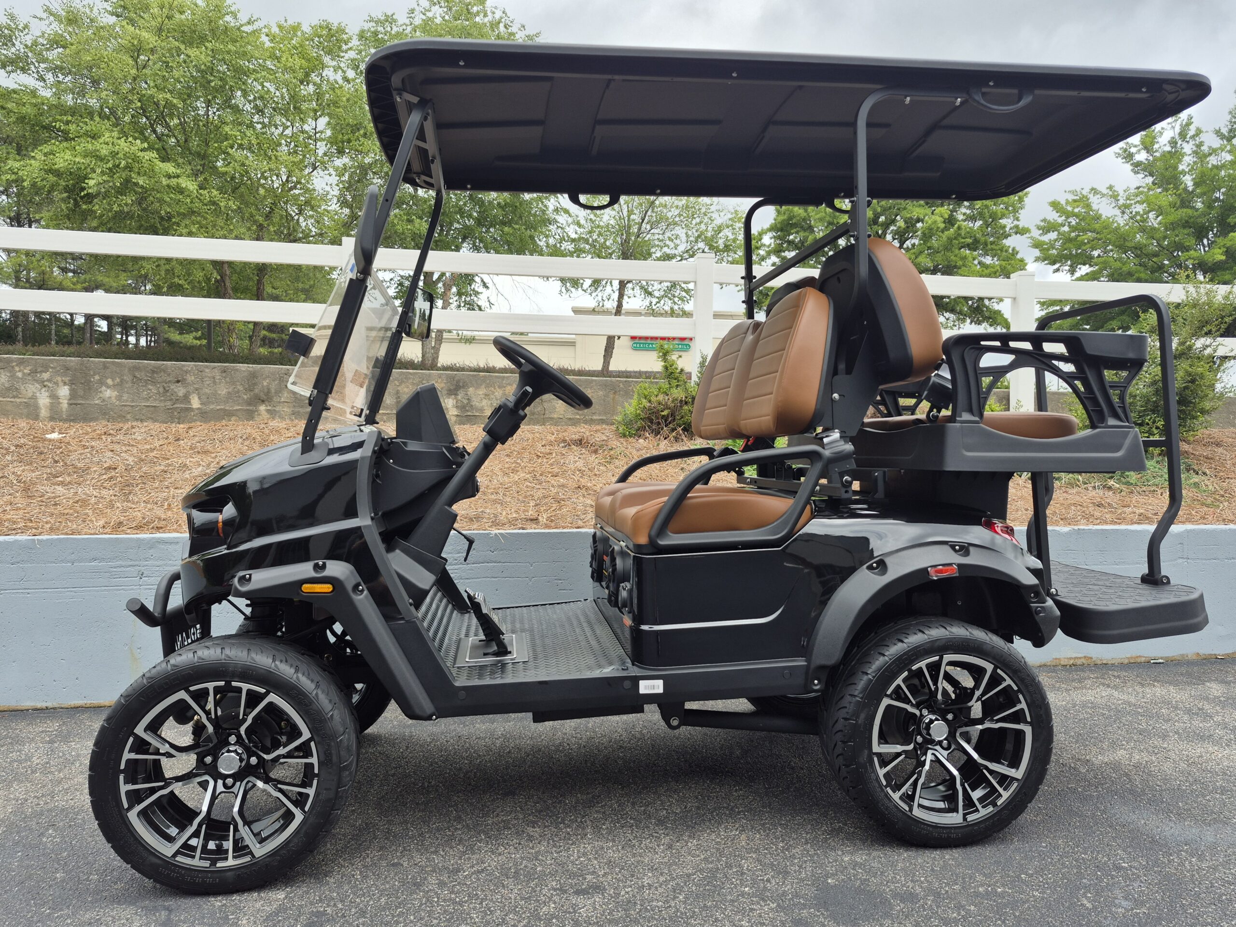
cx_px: 618
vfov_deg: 58.9
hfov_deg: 73.9
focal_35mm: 23
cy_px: 464
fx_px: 821
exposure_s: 1/1288
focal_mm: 5.4
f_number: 1.8
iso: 25
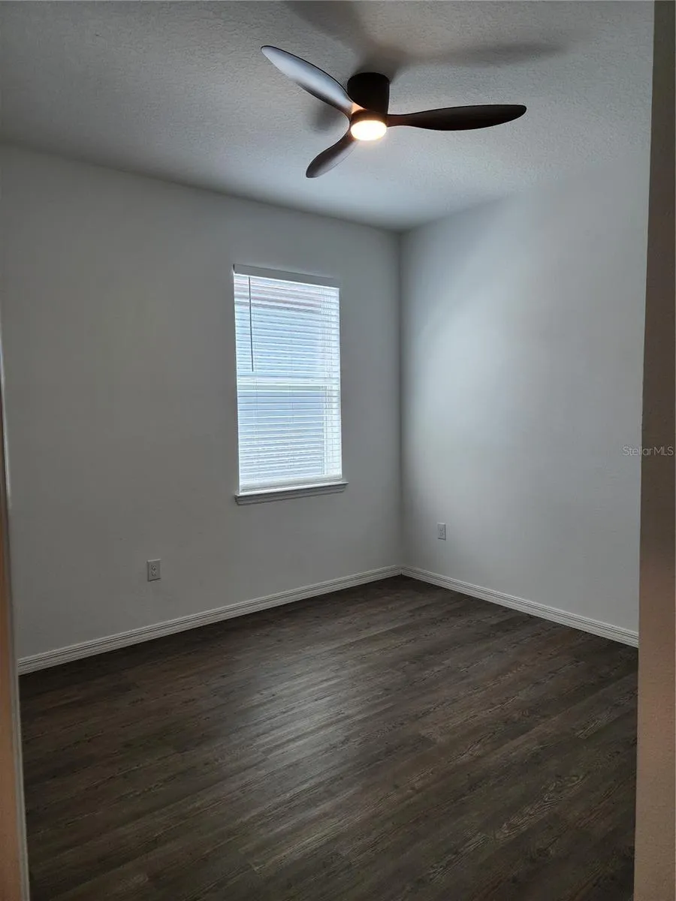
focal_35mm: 23
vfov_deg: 73.9
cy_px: 450
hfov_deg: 58.9
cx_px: 338
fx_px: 599
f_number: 1.8
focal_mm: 6.4
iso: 64
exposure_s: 1/180
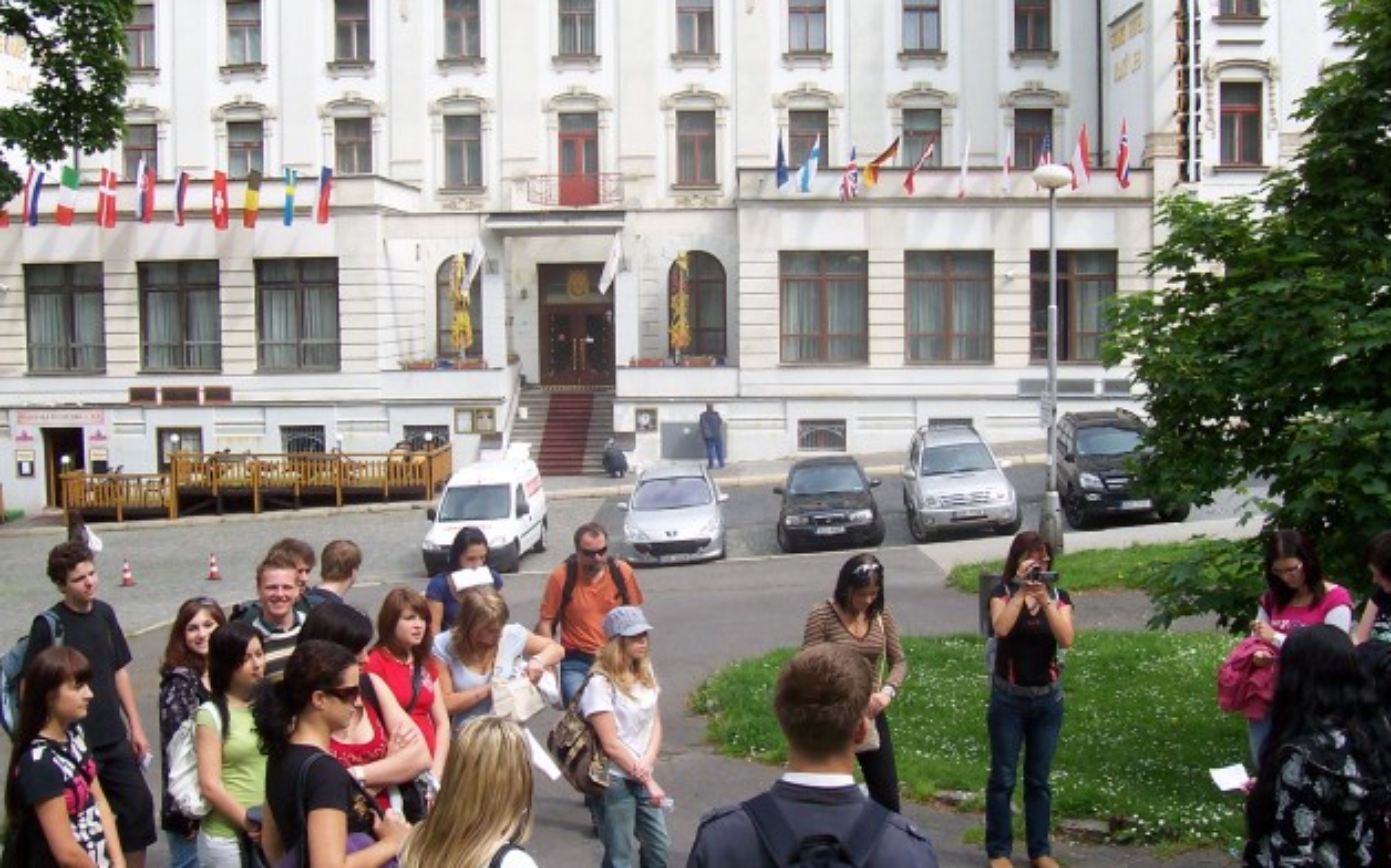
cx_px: 691
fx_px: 1516
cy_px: 425
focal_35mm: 40
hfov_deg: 49.3
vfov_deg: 32.0
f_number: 5.6
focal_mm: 5.6
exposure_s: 1/250
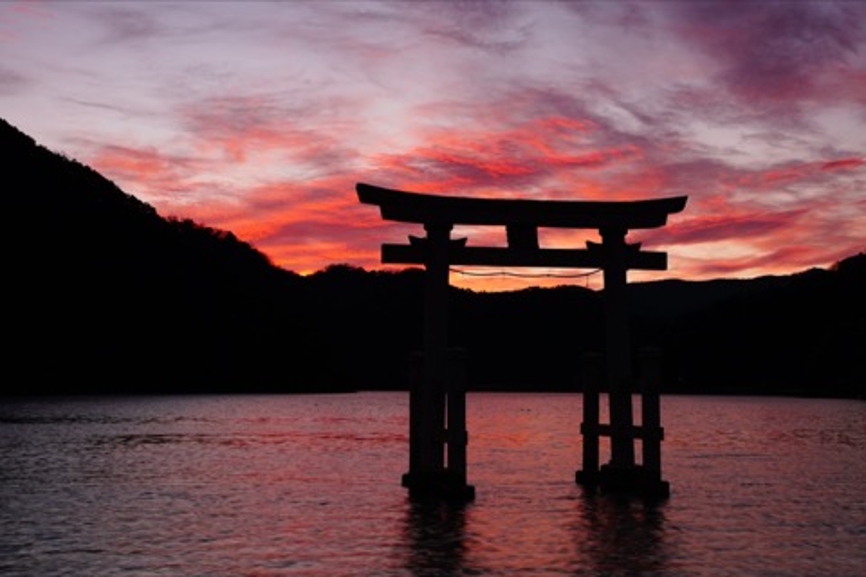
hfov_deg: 43.6
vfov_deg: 29.9
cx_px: 433
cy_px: 288
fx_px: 1082
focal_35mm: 45
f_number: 7.1
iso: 100
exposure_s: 1/4
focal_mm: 30
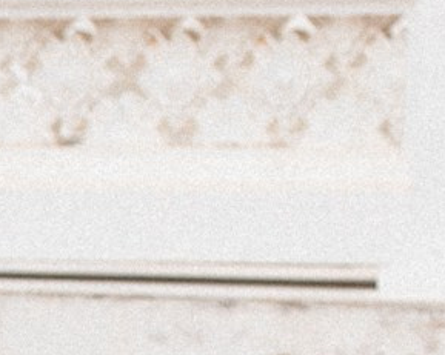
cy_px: -333
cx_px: 1249
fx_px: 5016
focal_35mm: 381
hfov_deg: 4.9
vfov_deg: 4.0
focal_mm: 50
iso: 640
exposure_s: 1/5000
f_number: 3.5
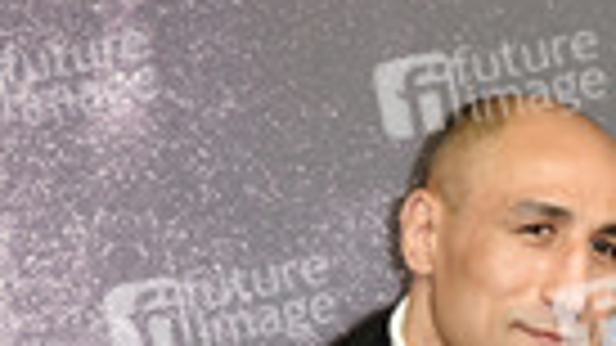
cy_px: 647
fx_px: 4834
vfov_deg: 4.1
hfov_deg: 7.3
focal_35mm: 296
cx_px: 551
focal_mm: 86
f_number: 7.1
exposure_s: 1/200
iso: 1600
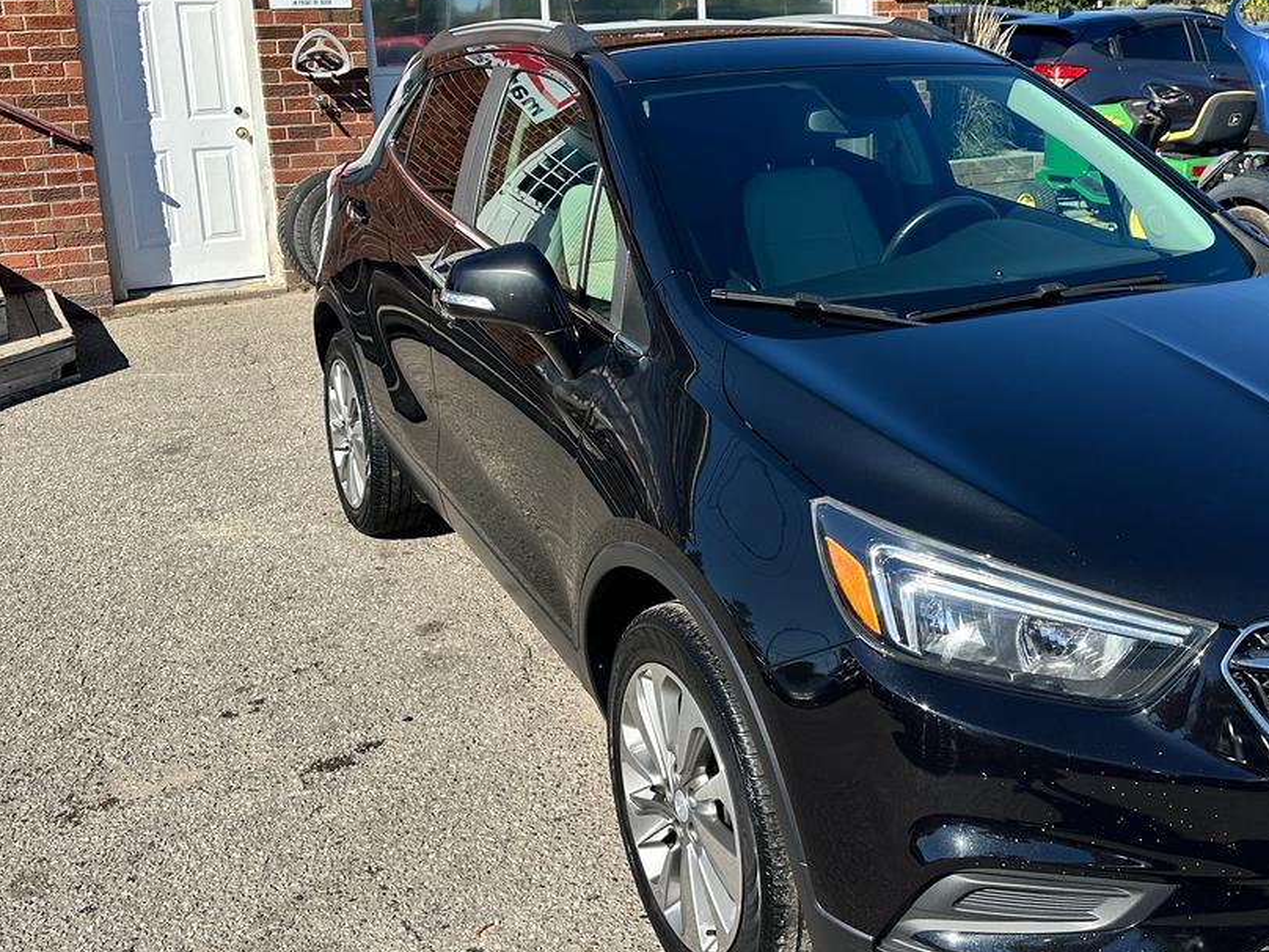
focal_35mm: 38
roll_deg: +1.8
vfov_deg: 37.5
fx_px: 1393
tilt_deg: -13.4
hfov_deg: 48.7
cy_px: 353
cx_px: 752
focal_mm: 6.86
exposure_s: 1/3155
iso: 80
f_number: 1.78
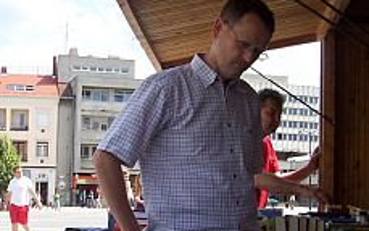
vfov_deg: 18.3
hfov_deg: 28.8
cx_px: 132
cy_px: 165
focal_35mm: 71
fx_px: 714
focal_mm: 5.6
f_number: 5.6
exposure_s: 1/250
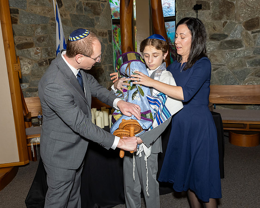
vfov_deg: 46.2
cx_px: 134
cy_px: 104
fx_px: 244
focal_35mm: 32
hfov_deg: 56.1
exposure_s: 1/250
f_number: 7.1
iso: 800
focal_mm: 18
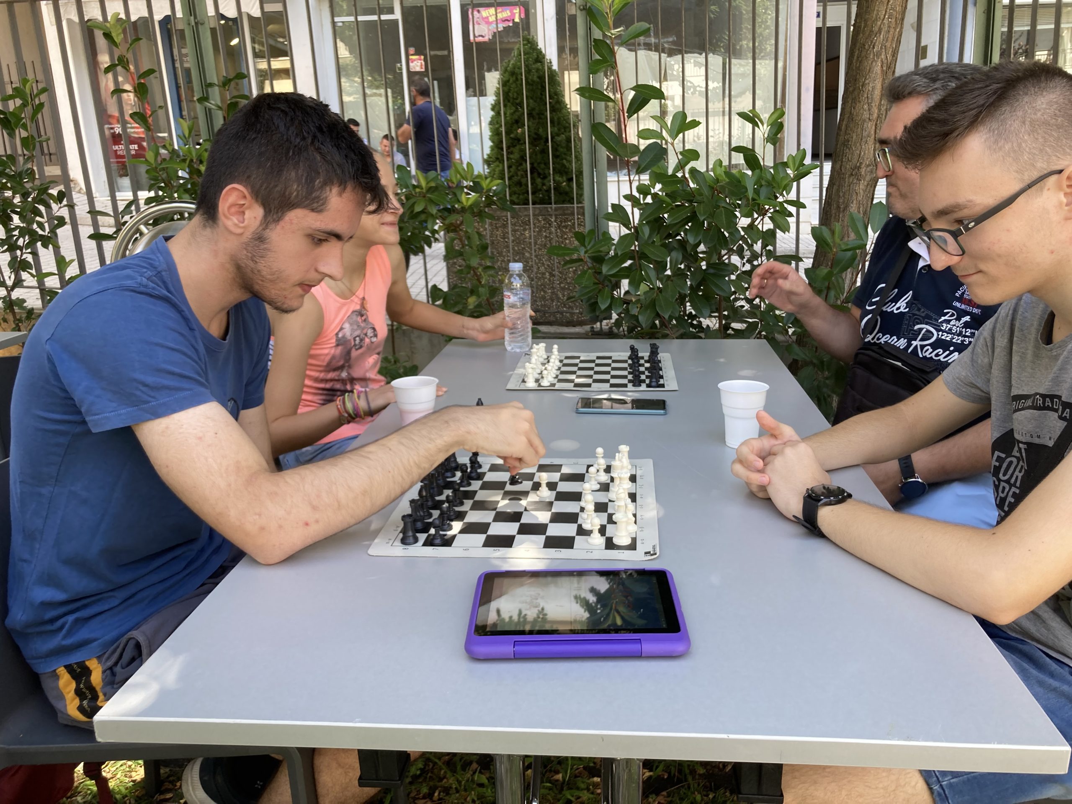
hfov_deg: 63.4
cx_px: 536
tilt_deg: -14.3
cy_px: 402
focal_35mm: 28
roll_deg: +2.1
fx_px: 867
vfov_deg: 49.7
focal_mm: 3.99
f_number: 1.8
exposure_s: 1/121
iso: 32
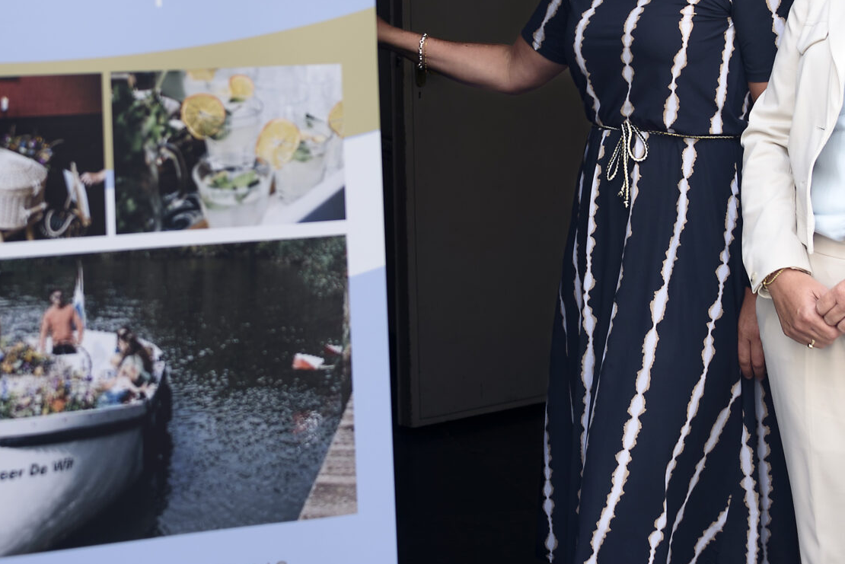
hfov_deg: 24.5
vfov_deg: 16.0
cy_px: -41
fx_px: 1949
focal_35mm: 83
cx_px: 400
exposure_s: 1/125
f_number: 4
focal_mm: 36
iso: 100
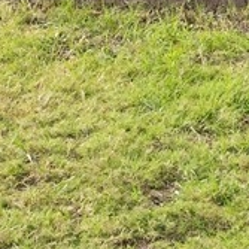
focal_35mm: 259
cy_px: -506
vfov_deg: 6.2
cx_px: 730
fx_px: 2108
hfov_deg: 6.2
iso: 1250
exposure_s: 1/125
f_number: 7.1
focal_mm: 30
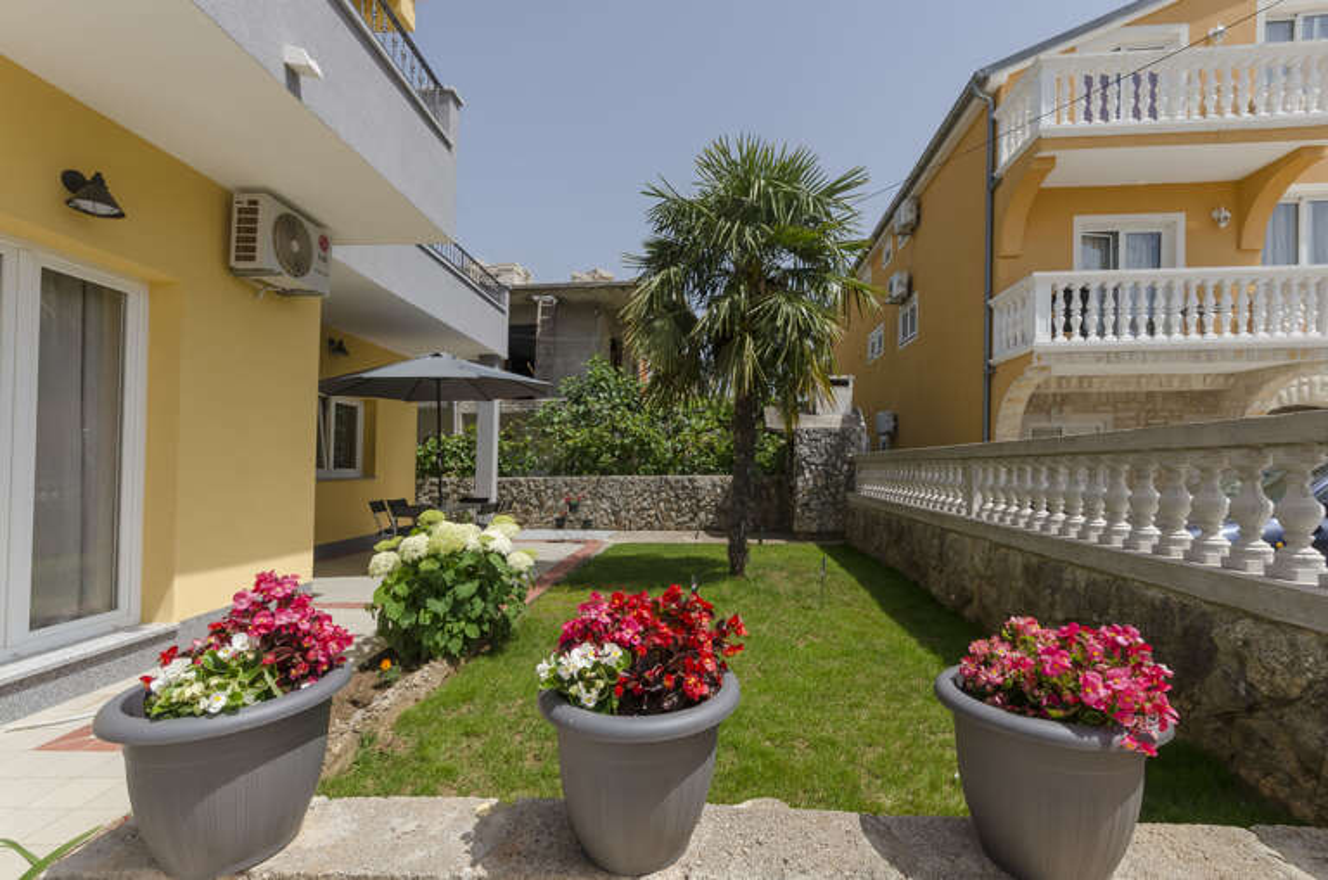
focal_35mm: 15
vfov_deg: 77.1
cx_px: 664
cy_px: 440
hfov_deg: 100.5
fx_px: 552
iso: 100
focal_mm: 10
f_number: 11
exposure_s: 1/160
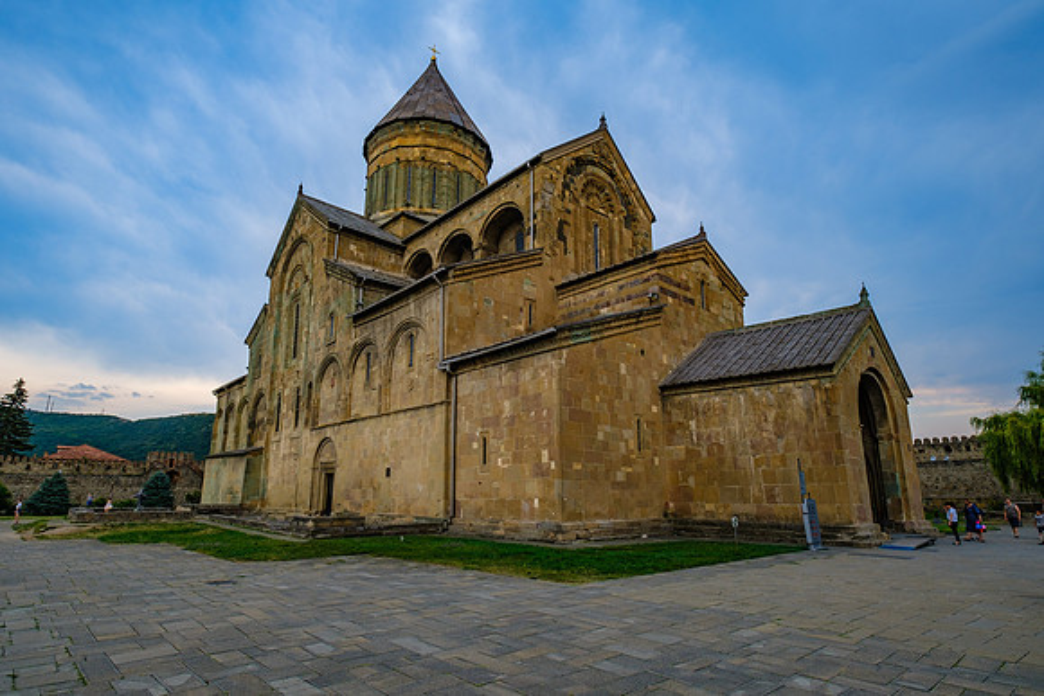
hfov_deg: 89.9
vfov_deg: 67.3
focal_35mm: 18
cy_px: 369
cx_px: 502
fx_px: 522
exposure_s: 1/40
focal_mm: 11.5
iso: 160
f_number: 8
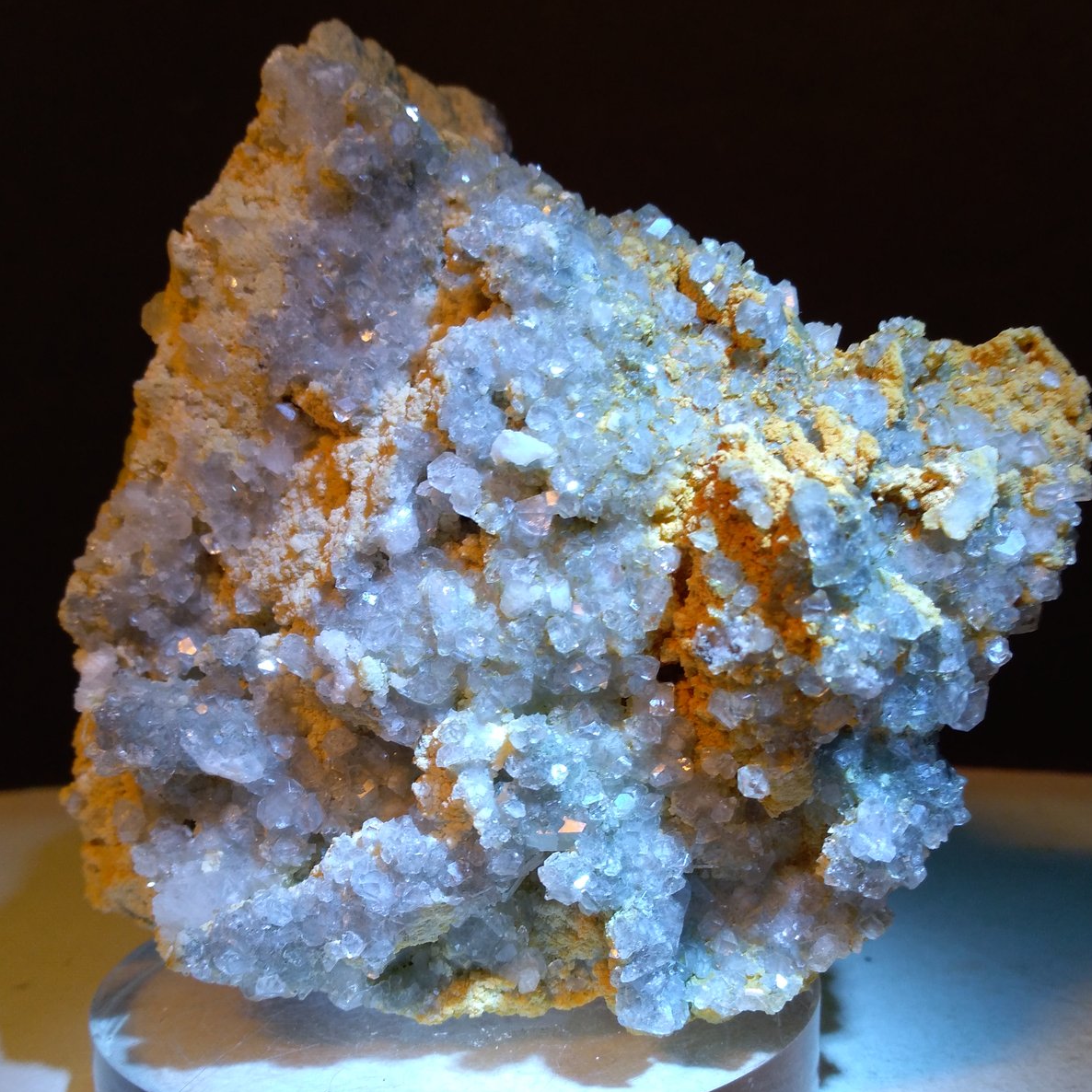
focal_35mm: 31
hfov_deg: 52.5
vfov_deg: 52.4
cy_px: 617
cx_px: 552
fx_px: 1106
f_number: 2
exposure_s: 1/30
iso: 112
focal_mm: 3.54
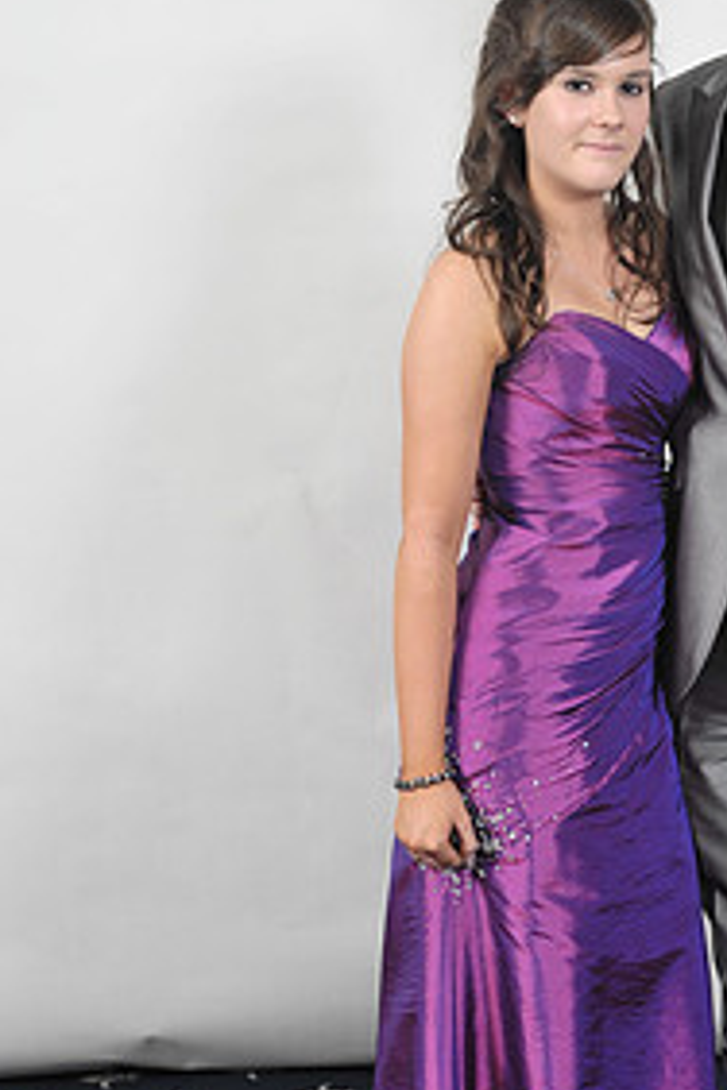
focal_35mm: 72
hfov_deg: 18.5
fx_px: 2181
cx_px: 712
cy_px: 599
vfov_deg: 28.1
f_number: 7.1
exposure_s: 1/160
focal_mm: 35
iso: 1000
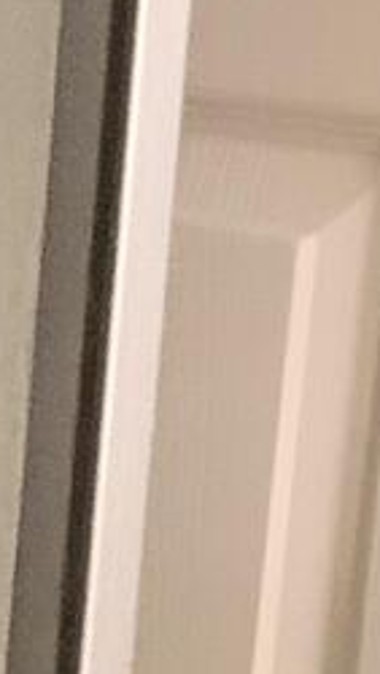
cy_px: 302
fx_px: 3254
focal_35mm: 182
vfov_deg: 11.8
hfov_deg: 5.3
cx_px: -1498
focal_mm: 3
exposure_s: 1/40
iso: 250
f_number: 1.8
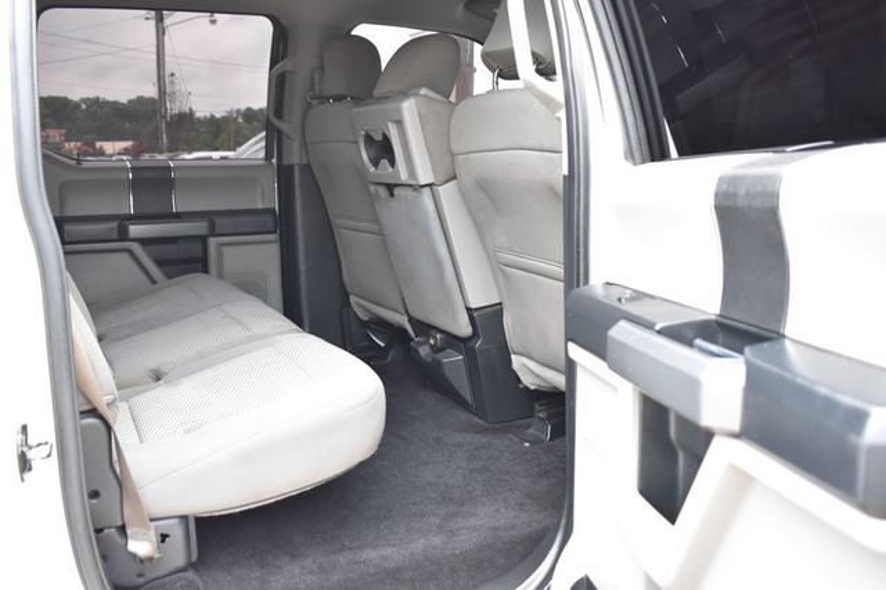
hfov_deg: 55.1
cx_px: 443
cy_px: 295
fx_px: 849
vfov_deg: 38.3
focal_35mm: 34
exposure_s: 1/125
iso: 800
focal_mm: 23
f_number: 5
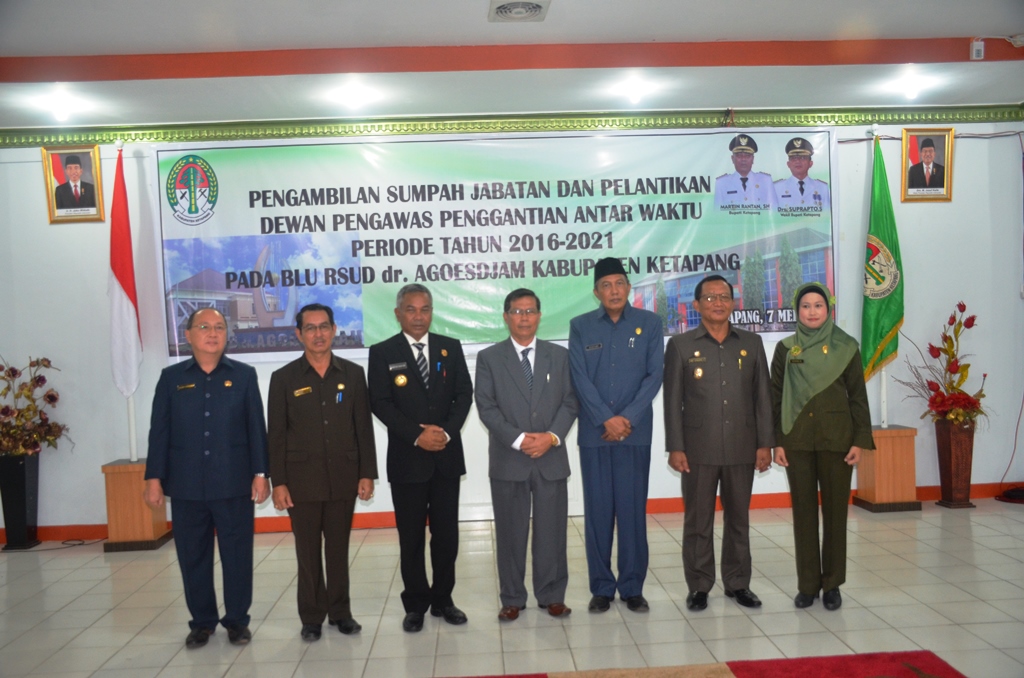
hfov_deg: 62.0
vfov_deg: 43.4
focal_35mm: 30
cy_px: 339
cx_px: 512
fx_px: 851
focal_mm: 20
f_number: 3.5
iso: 800
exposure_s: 1/60
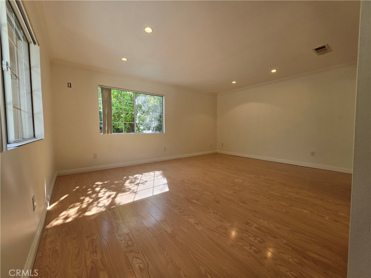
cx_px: 186
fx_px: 139
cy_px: 139
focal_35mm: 13
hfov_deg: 106.2
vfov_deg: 89.9
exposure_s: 1/248
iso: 40
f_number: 1.9
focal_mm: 2.2
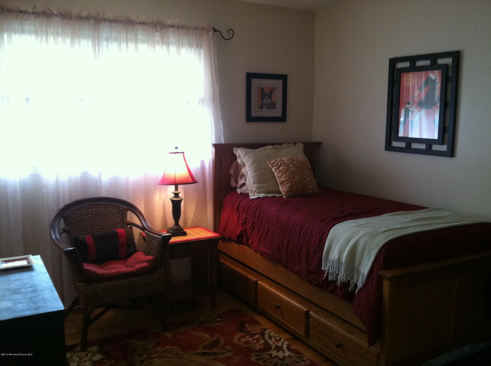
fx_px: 496
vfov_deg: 40.6
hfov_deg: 52.7
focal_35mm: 35
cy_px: 183
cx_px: 246
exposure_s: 1/15
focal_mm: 3.85
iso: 200
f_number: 2.8
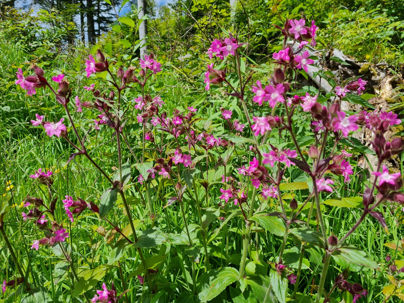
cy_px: 152
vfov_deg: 53.1
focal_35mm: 26
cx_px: 202
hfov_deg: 67.3
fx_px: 303
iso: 50
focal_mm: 5.4
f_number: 1.8
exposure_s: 1/2168
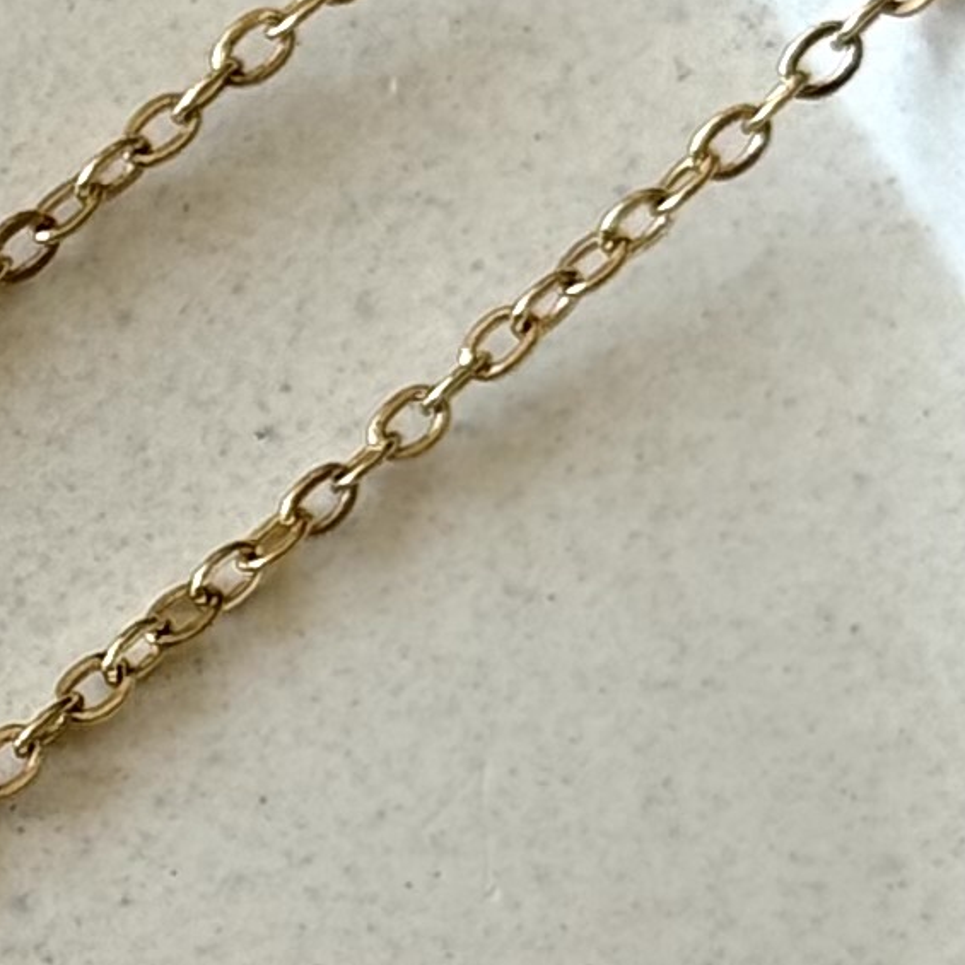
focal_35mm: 303
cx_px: -330
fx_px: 9556
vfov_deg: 5.8
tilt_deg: -78.0
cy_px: 895
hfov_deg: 5.7
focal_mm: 6.76
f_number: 1.78
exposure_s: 1/390
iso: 64
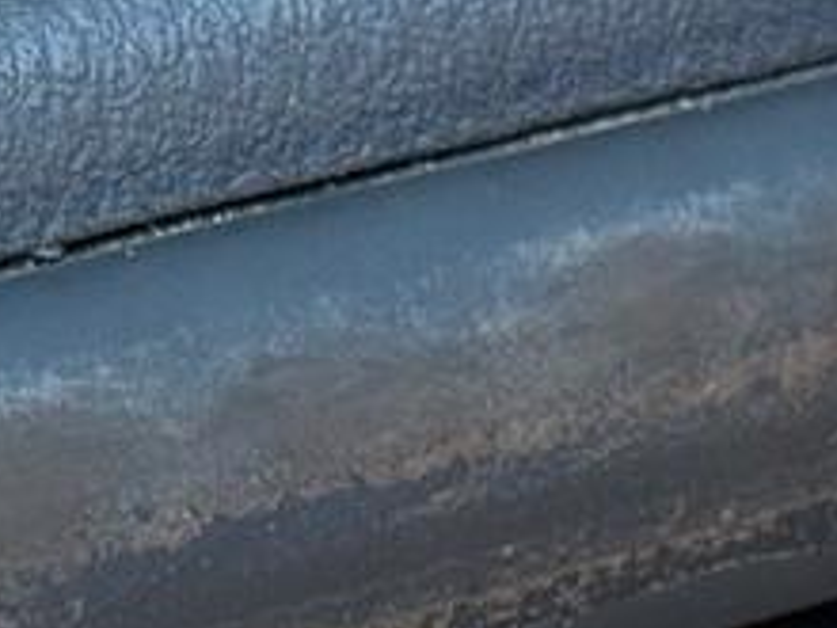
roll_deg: -11.0
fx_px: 6746
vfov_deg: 5.3
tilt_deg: -43.7
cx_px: 365
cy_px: 1028
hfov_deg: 7.1
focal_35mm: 279
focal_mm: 6.76
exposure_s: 1/140
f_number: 1.78
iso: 160
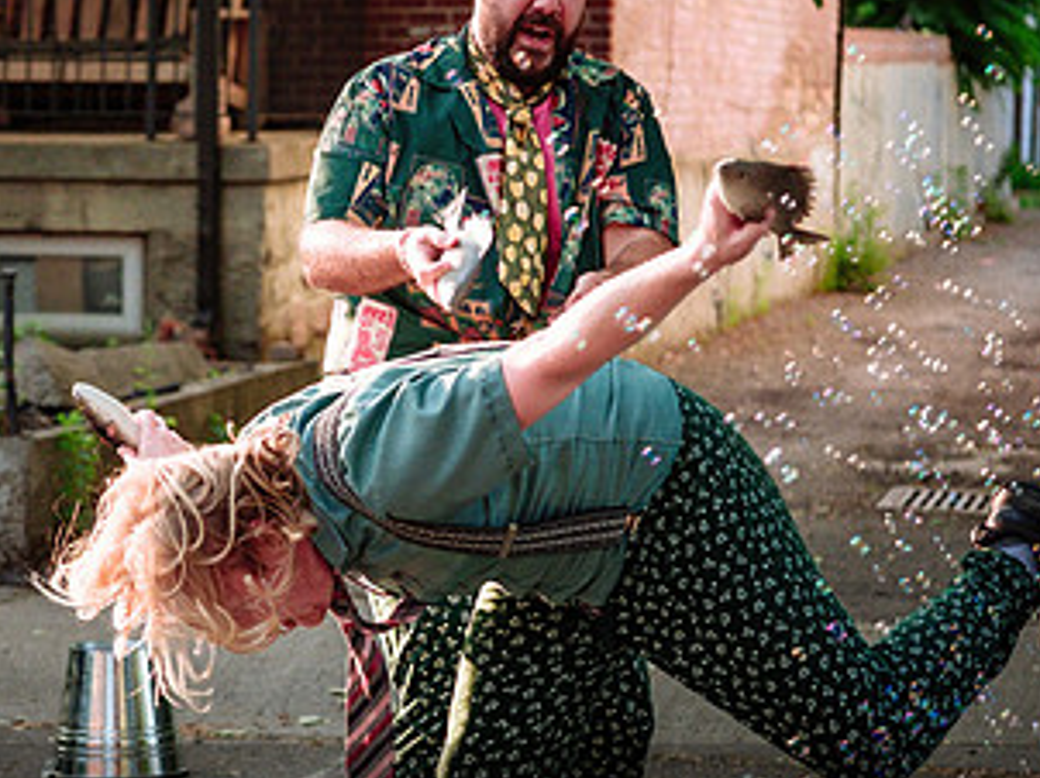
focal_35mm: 110
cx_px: 206
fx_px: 3302
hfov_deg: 17.7
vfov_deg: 13.4
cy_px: 345
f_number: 1.8
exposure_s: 1/1000
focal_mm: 37
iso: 500
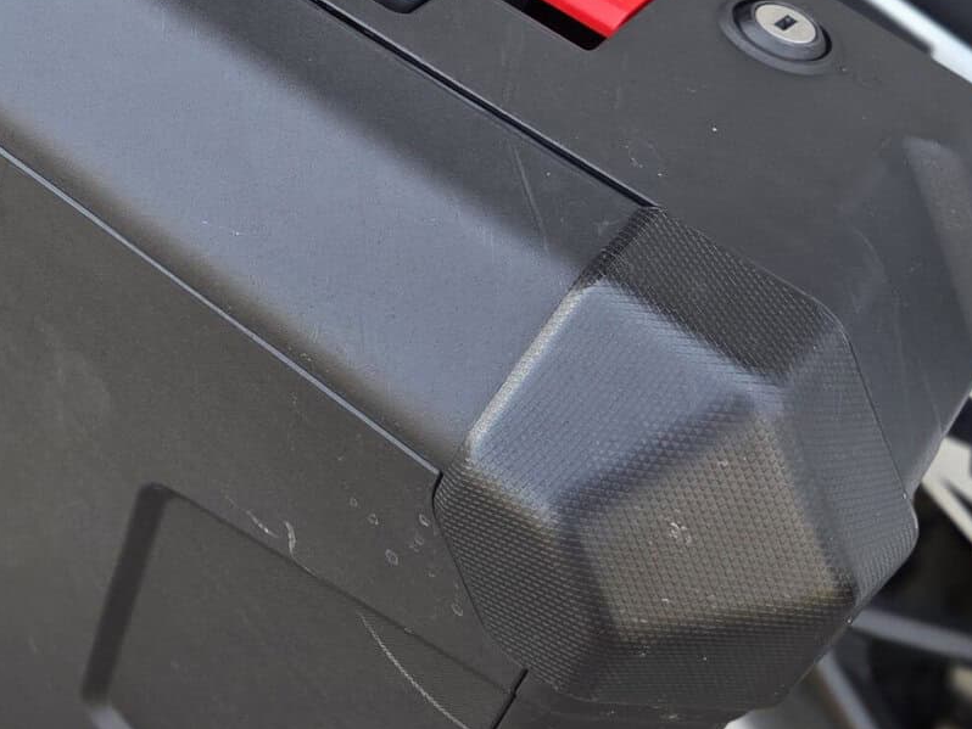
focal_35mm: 59
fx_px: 1657
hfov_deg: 31.8
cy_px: 178
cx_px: 190
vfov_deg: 24.5
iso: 50
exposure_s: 1/359
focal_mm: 5.4
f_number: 1.8
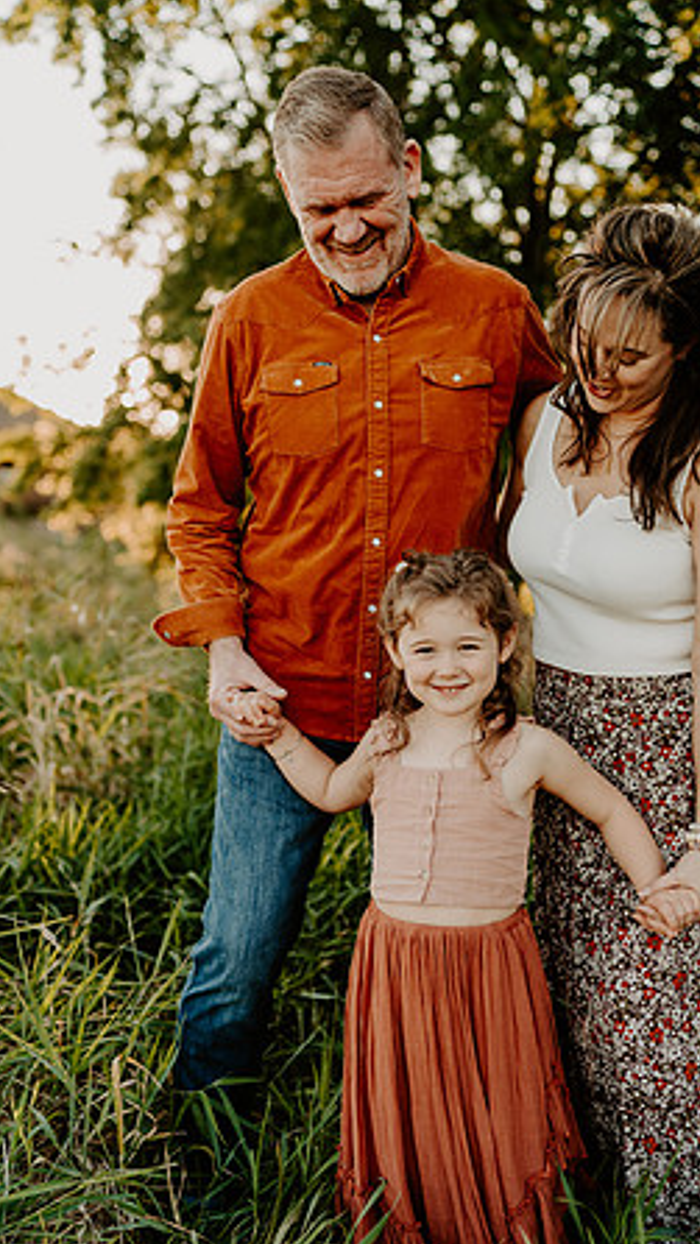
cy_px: 622
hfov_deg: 31.9
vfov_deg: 54.0
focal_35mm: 37
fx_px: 1220
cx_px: 407
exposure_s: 1/320
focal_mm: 35
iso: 100
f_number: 2
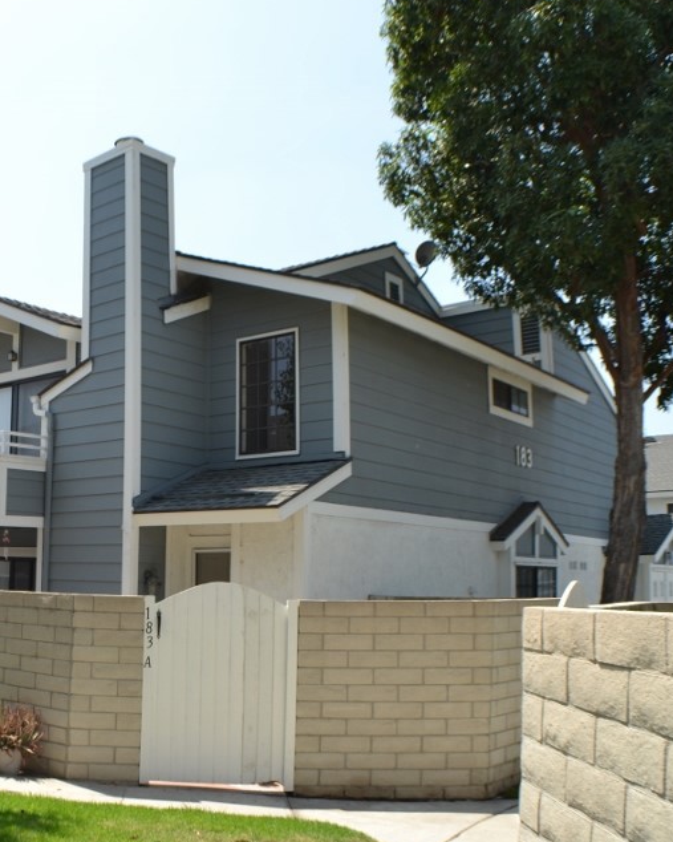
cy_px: 412
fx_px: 1245
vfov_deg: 37.3
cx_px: 32
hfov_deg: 28.7
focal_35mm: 50
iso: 100
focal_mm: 22
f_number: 7.1
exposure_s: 1/200
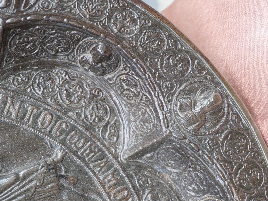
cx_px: 134
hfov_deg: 23.3
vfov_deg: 17.6
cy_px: 100
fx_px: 650
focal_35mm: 84
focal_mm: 42
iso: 500
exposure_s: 1/100
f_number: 5.5
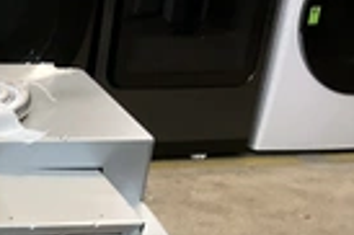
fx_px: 864
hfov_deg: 20.9
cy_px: 333
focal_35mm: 88
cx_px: -116
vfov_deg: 14.6
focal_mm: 3
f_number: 1.8
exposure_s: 1/40
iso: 250
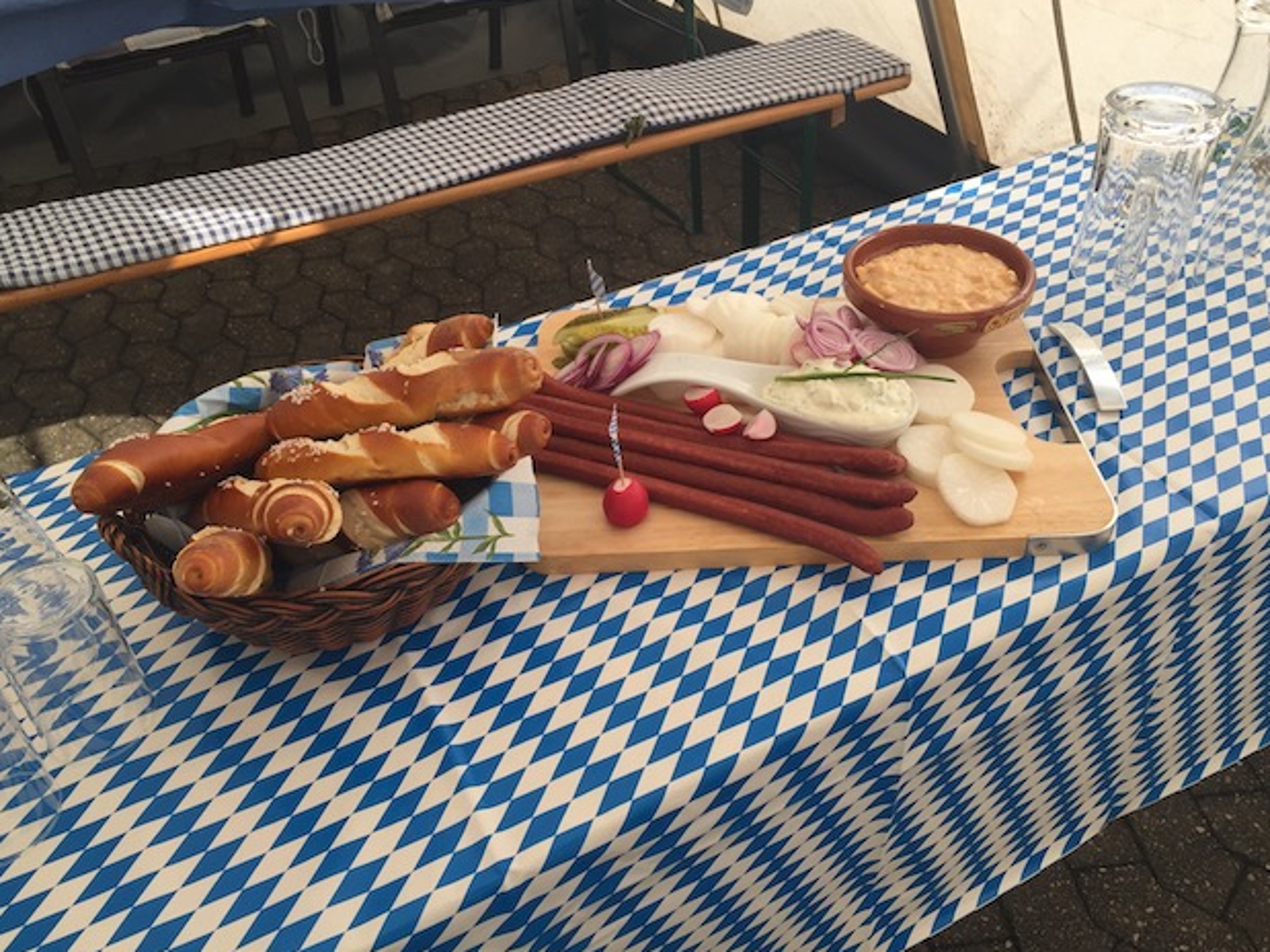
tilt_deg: -39.0
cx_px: 640
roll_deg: +4.3
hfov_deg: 60.0
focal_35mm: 30
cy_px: 466
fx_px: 1100
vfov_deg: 46.8
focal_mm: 4.15
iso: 32
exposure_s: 1/384
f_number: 2.2
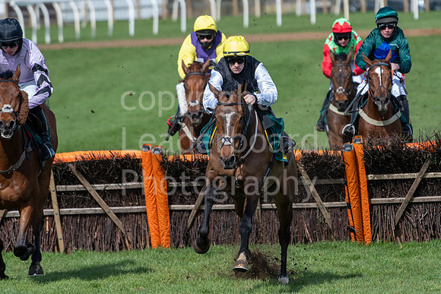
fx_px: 5881
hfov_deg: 4.3
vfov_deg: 2.9
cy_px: 147
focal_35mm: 480
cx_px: 220
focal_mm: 320
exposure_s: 1/1600
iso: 500
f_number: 5.6
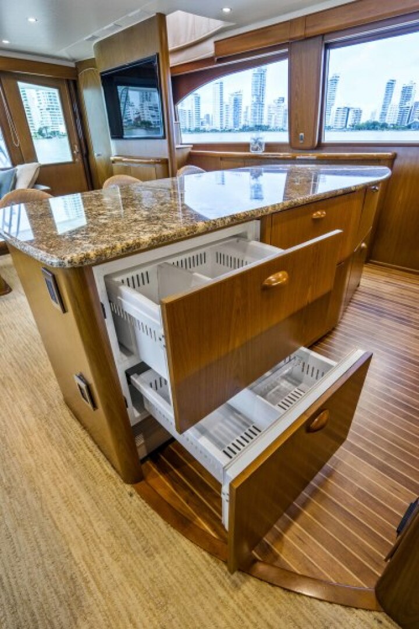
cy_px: 314
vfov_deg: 93.3
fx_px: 297
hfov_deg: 70.4
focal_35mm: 17
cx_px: 210
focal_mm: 17
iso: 400
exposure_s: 1/13
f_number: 5.6
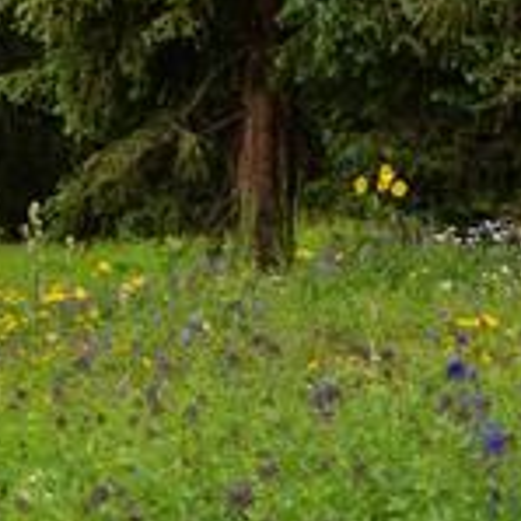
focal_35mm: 229
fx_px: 3903
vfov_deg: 7.3
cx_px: -315
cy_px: -594
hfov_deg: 7.5
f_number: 6.3
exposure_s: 1/160
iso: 100
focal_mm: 35
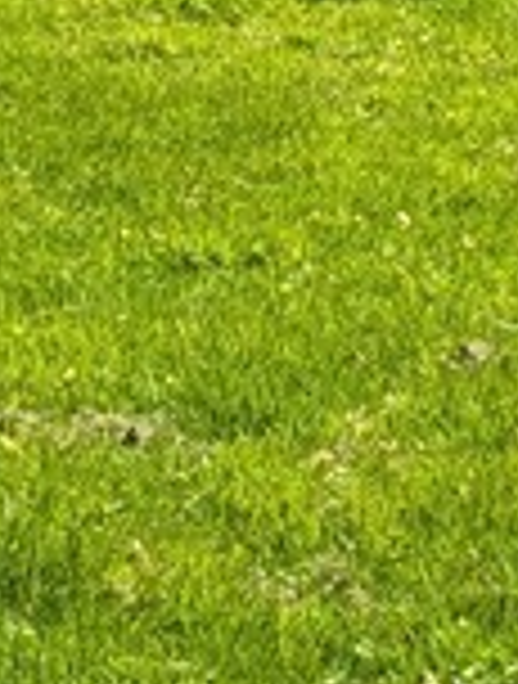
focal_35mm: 161
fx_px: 3194
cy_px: -587
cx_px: -322
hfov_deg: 9.0
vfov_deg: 11.3
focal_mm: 6.81
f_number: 1.85
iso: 38
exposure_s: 1/647
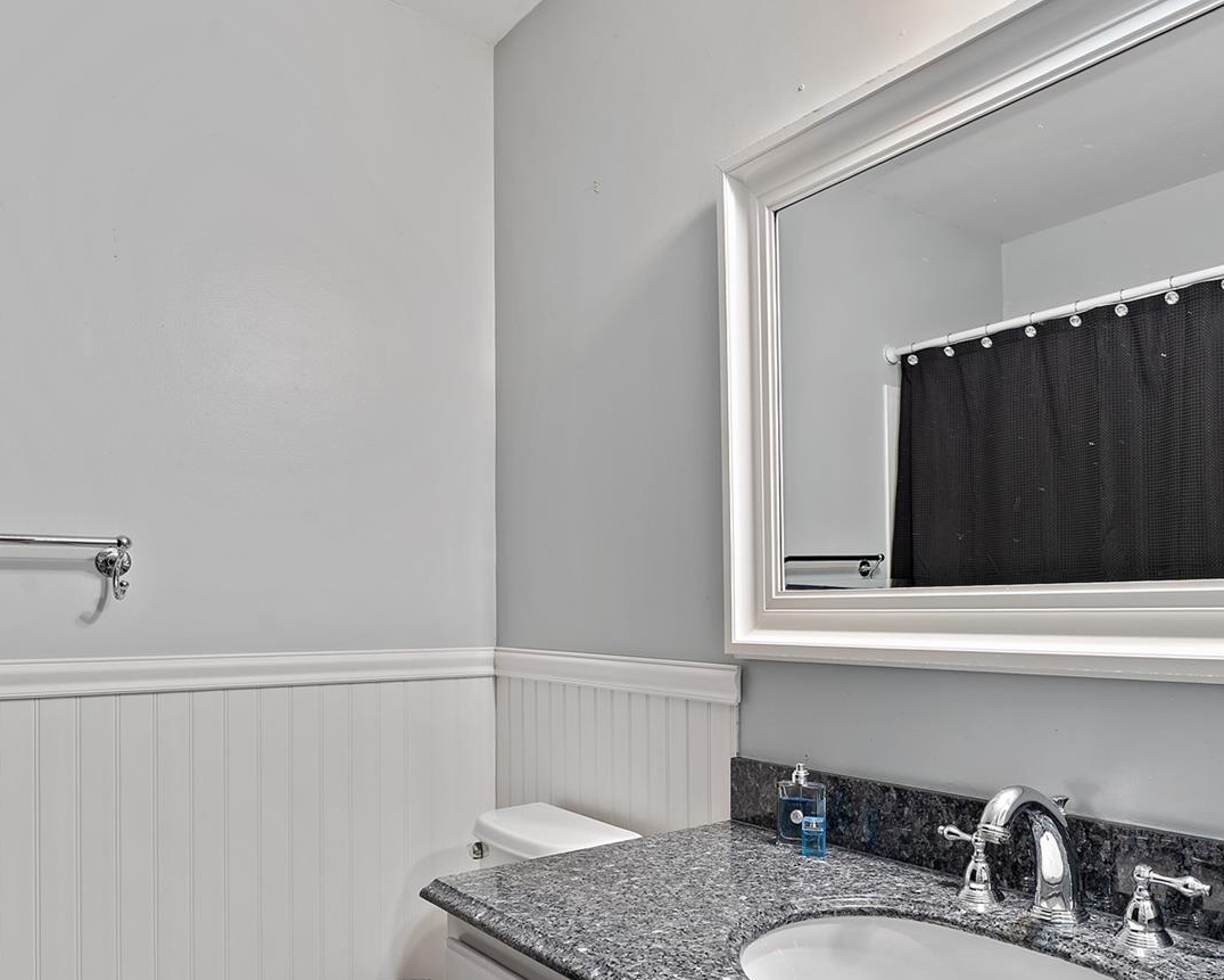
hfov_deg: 67.5
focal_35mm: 25
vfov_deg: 56.1
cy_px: 614
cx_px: 730
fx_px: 906
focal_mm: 14
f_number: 11
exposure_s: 3.2
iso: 100
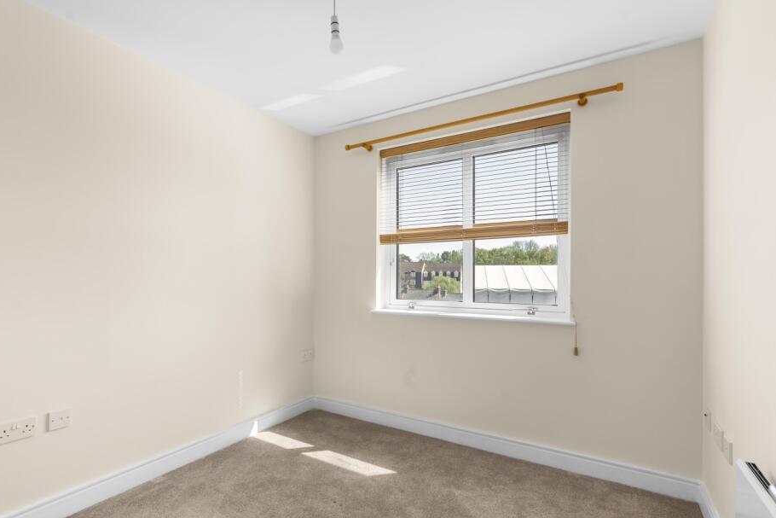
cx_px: 359
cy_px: 278
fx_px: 388
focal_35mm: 18
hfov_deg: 89.8
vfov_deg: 67.3
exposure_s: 1/4
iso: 320
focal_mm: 16
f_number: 8
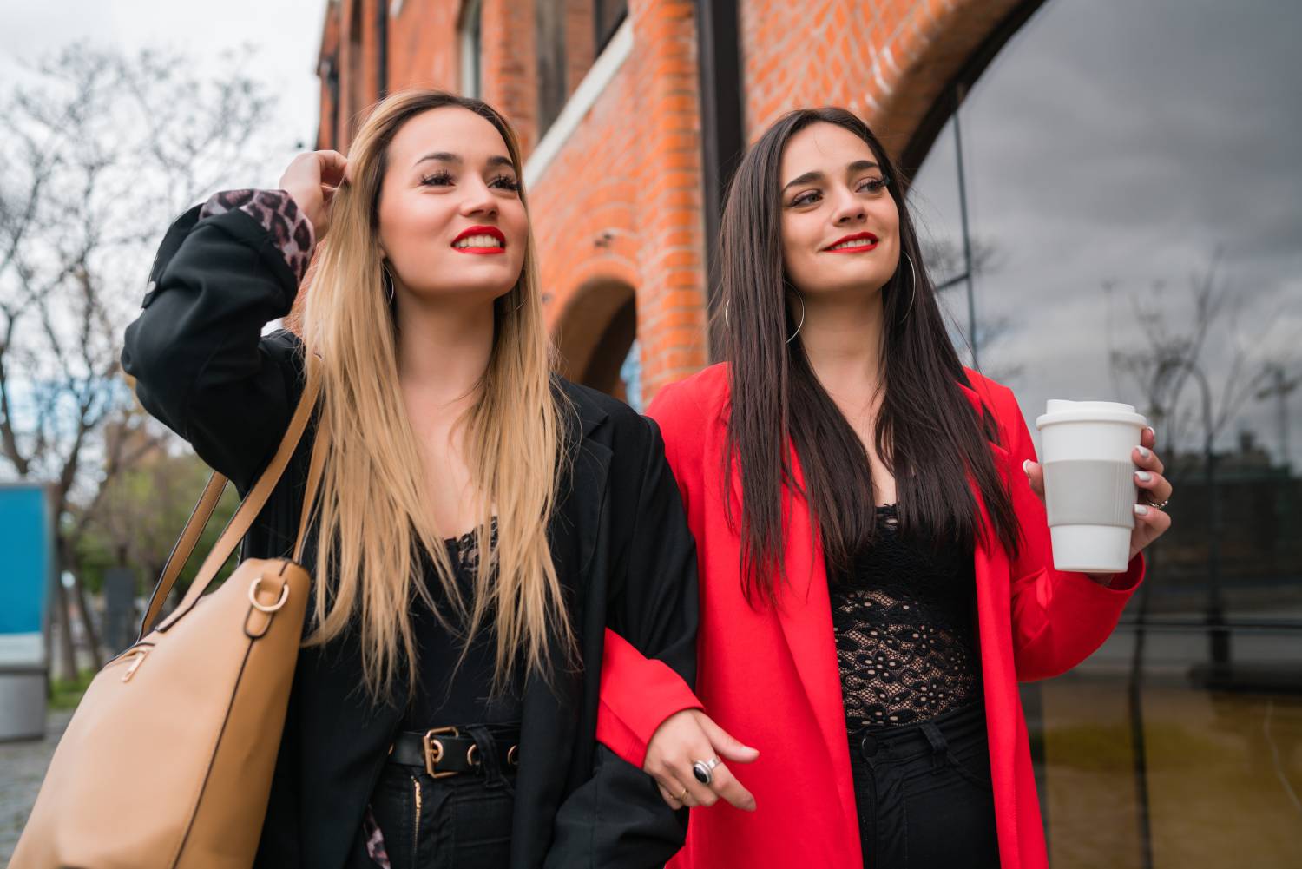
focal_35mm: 35
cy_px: 434
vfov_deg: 37.9
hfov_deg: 54.4
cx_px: 651
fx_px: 1266
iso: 100
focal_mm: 35
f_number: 3.2
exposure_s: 1/400
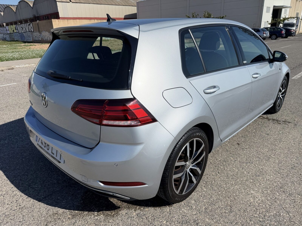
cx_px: 151
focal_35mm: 24
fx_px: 209
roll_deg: +2.7
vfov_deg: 56.8
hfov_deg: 71.6
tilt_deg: -21.3
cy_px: 113
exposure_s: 1/14286
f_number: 1.78
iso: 80
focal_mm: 6.76
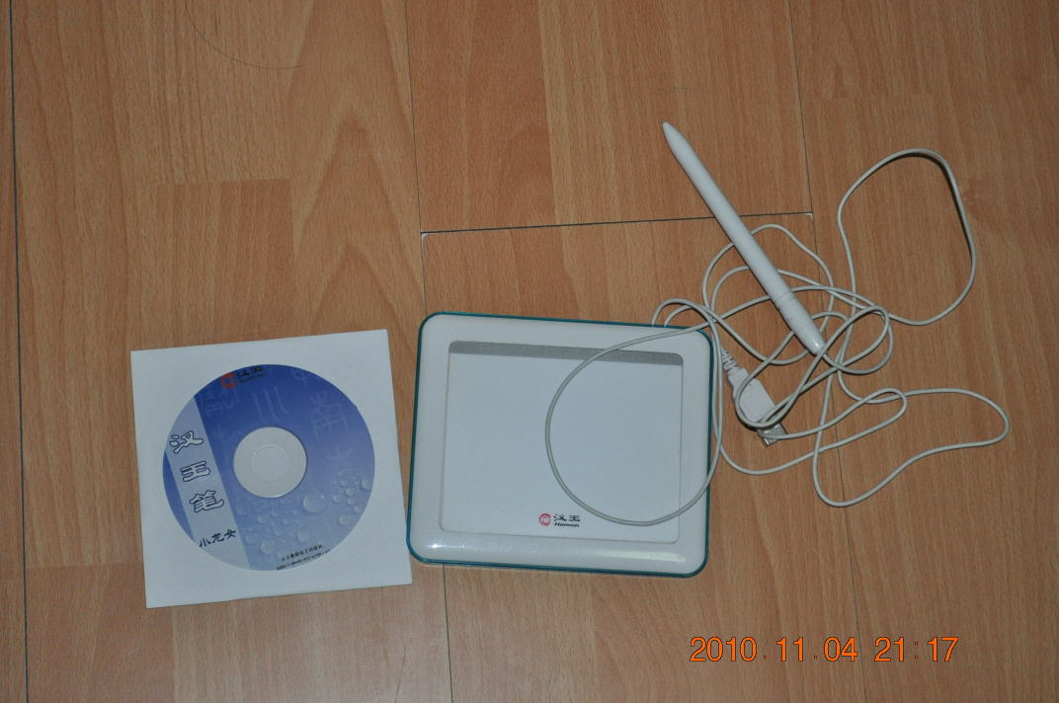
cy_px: 352
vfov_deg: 16.5
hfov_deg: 24.6
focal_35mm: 82
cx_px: 530
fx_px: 2424
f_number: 5.6
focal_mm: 55
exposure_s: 1/60
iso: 800
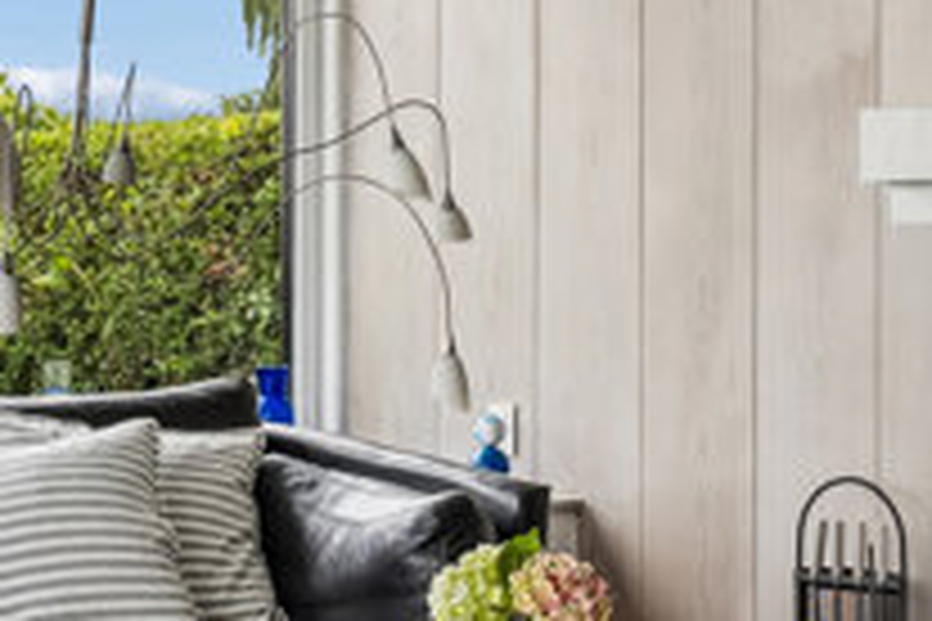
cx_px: 612
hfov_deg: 17.3
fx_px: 3053
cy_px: 286
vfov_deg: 11.6
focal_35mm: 118
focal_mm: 30.5
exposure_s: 1/40
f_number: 8
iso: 200
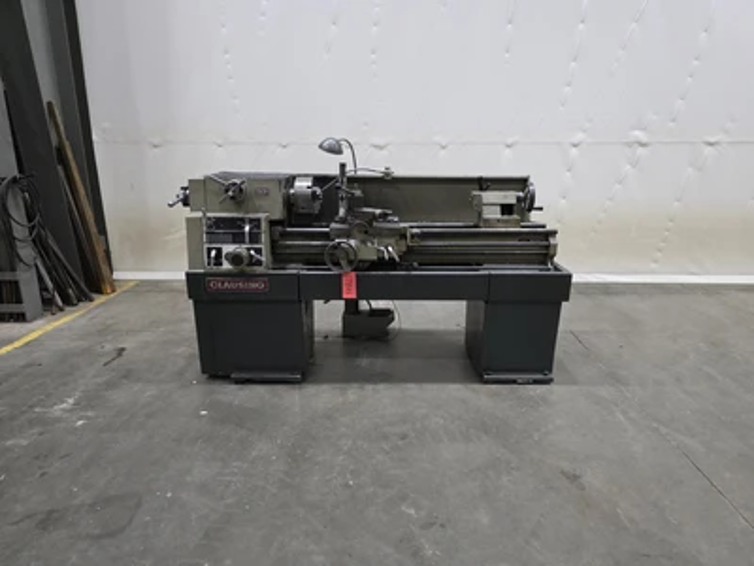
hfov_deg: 73.9
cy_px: 283
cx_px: 377
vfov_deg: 58.9
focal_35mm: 23
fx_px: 501
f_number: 1.7
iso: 1000
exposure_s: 1/120
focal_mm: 6.3
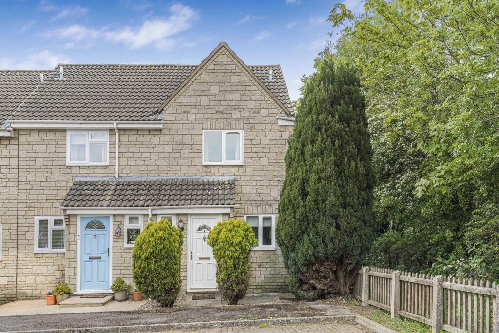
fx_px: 485
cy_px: 166
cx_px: 250
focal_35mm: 35
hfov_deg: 54.4
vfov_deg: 37.9
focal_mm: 35
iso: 400
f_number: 8
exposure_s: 1/200
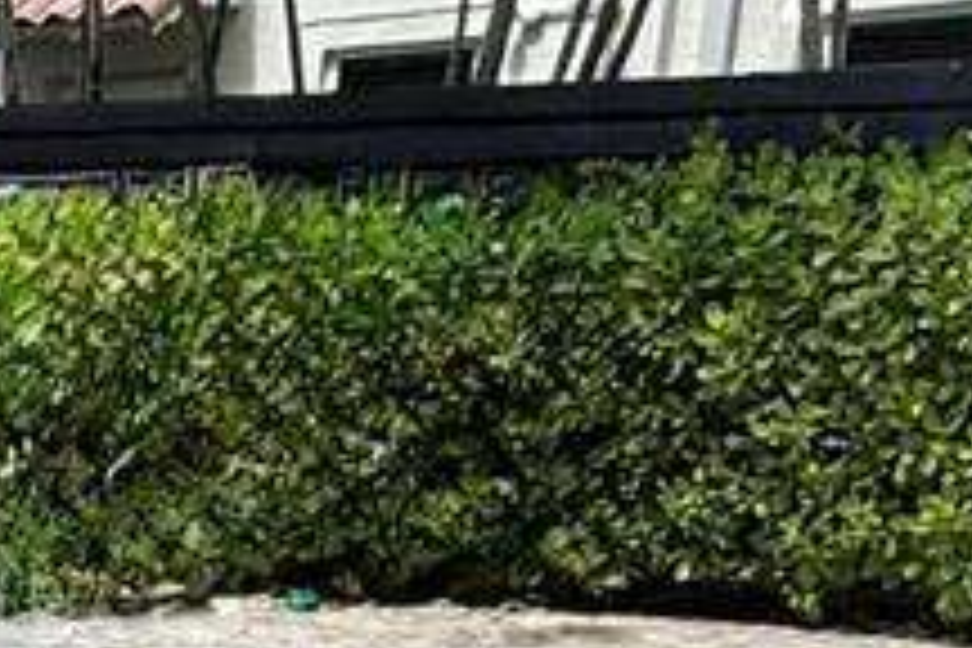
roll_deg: +0.9
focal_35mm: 108
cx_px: -1071
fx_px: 2916
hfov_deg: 14.8
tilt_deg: -15.3
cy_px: 1130
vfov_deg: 11.8
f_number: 2.2
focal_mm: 2.22
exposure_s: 1/928
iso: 50
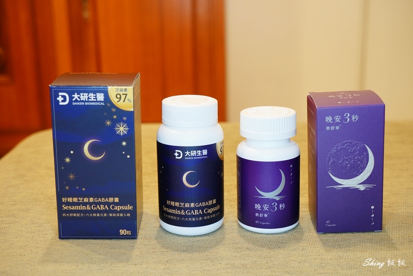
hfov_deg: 38.9
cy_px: 138
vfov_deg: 26.5
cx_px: 206
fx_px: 585
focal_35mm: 51
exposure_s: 1/40
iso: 1600
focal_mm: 51
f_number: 6.3
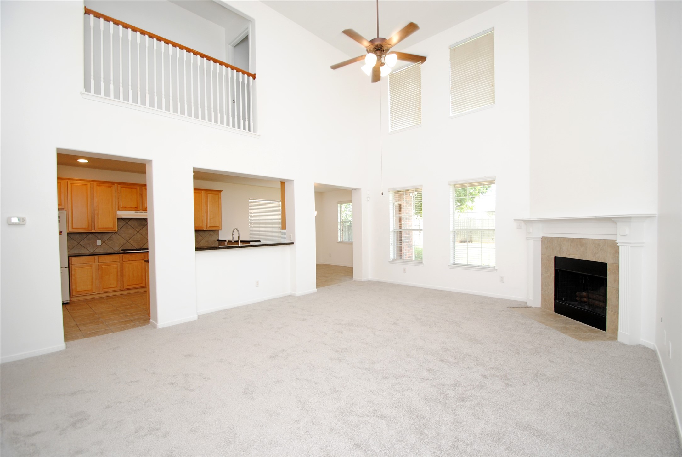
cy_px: 228
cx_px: 341
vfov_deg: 77.5
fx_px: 284
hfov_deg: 100.3
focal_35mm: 15
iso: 200
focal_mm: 10
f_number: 4
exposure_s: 1/60
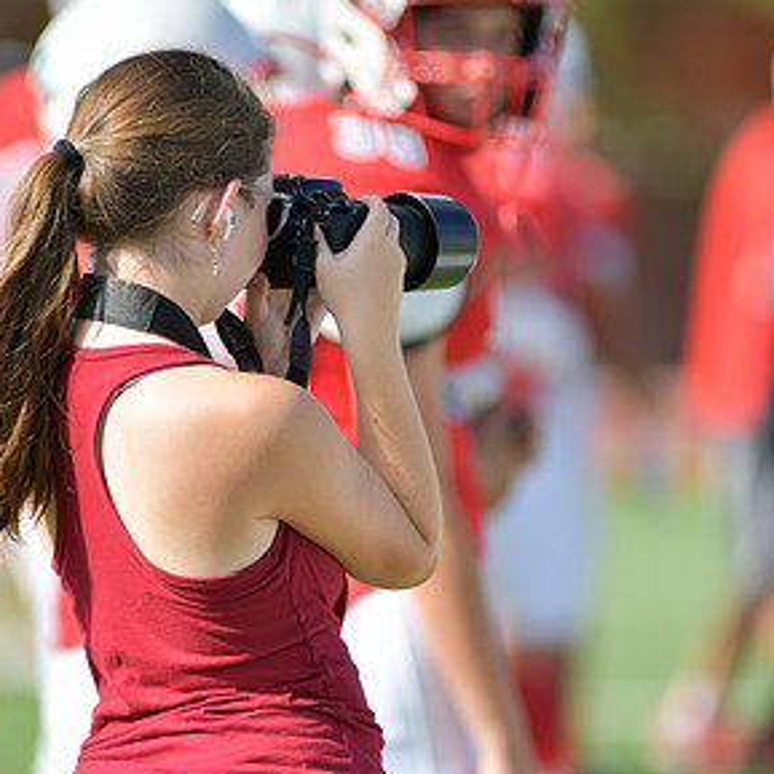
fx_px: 12952
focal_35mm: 512
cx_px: 193
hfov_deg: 3.4
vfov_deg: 3.4
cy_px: 473
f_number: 3.5
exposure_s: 1/2000
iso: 180
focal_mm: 300
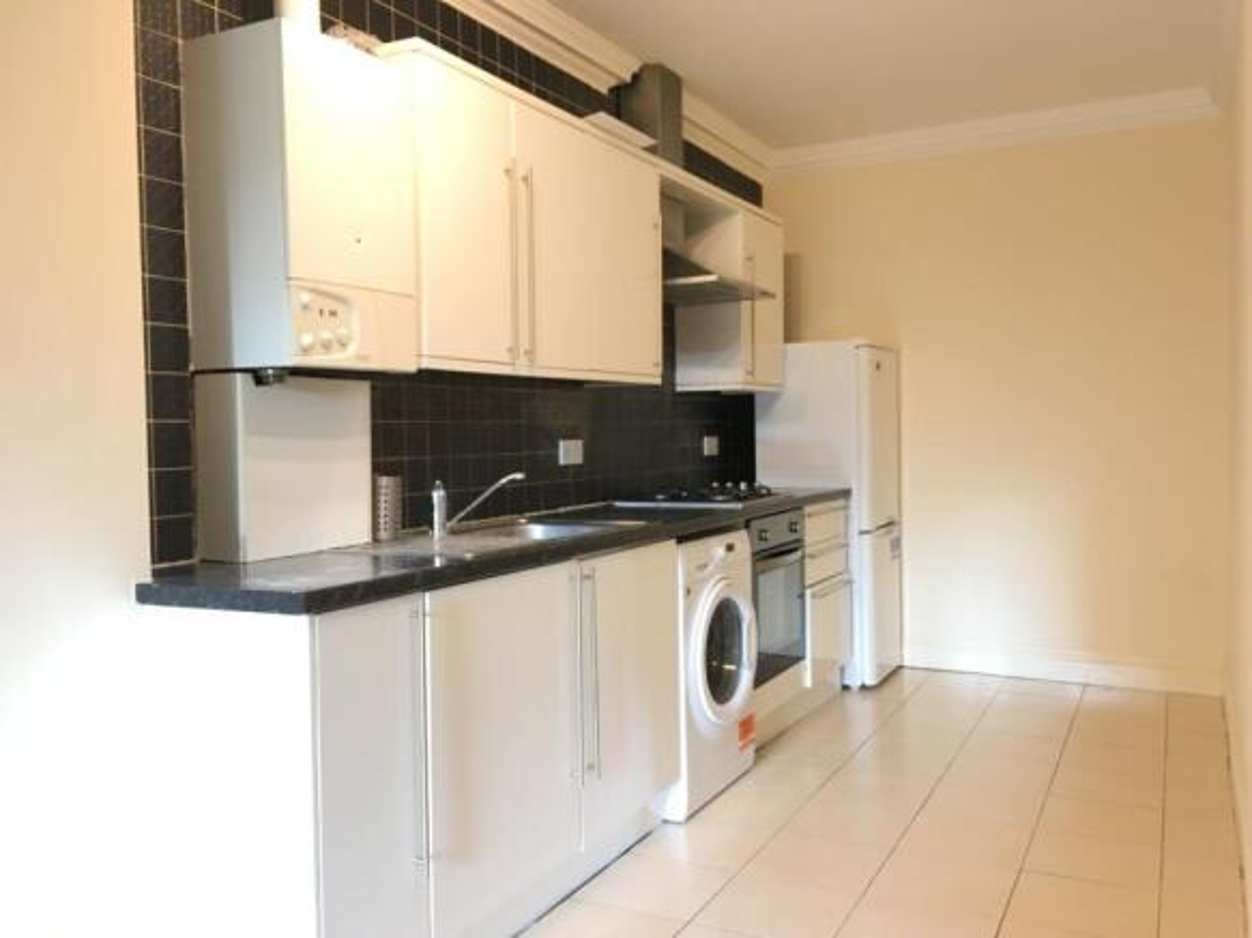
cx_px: 626
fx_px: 1049
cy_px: 469
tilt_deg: -2.1
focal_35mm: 29
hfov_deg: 61.7
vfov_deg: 48.2
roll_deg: +0.1
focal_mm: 4.15
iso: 125
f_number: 2.2
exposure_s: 1/33
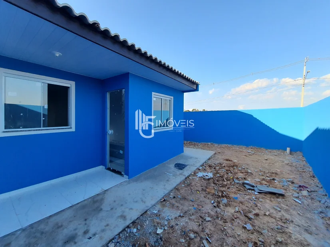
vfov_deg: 89.9
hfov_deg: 106.2
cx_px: 165
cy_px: 124
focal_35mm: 13
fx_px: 124
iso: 50
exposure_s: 1/448
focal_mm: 1.74
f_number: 2.2
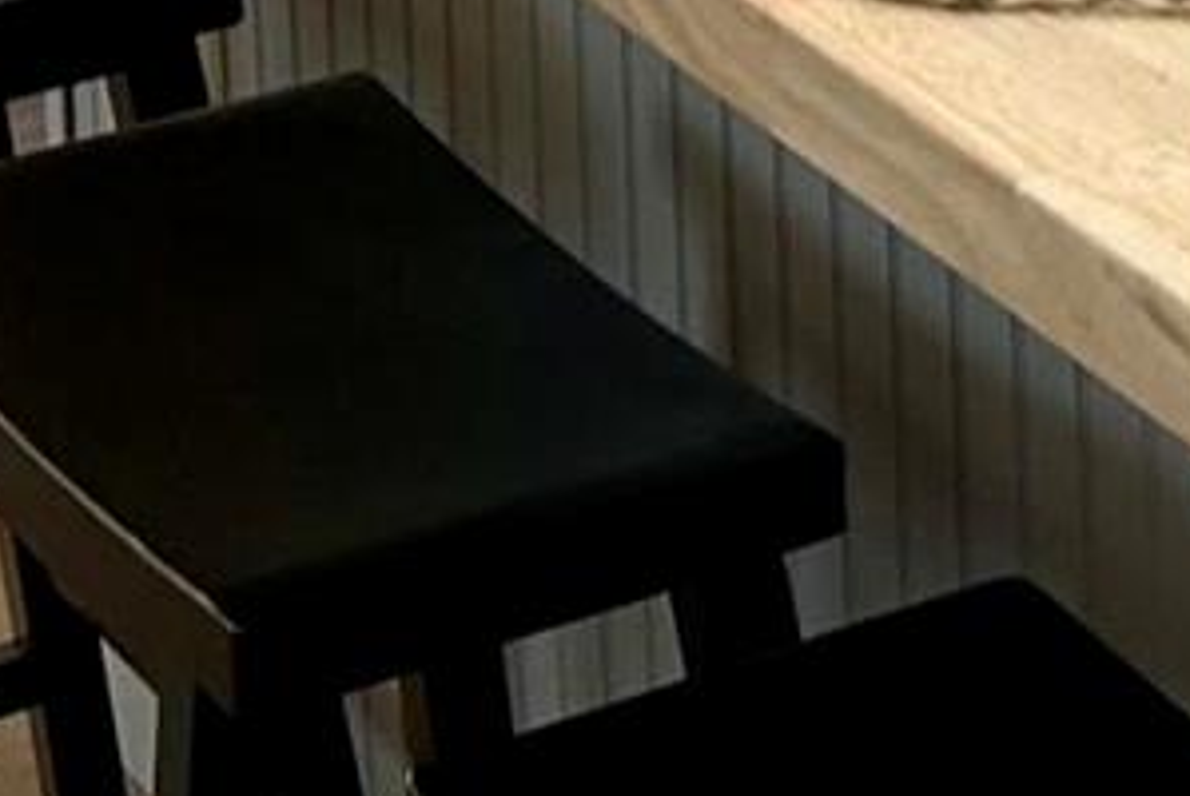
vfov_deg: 6.8
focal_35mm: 185
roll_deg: +1.8
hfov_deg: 10.5
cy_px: -1532
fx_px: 6121
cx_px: 2010
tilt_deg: -6.3
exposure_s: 1/60
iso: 64
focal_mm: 5.7
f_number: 1.5
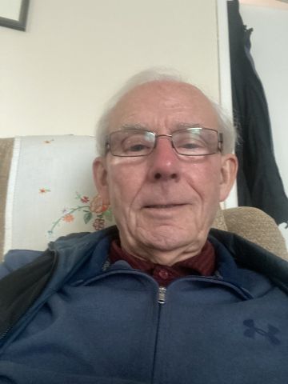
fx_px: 333
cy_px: 192
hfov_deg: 46.8
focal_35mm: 30
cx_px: 144
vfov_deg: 60.0
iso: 800
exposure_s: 1/16
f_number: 2.2
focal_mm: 2.71
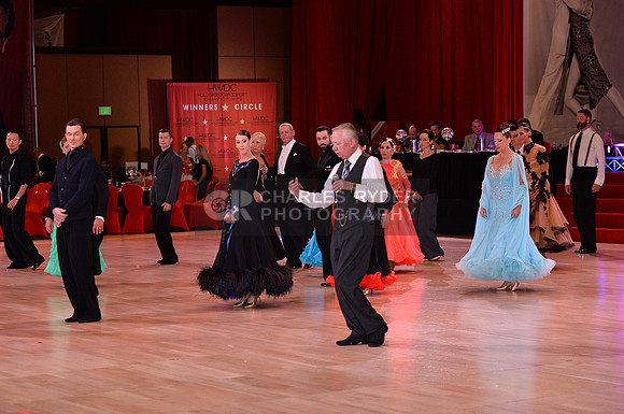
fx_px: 1592
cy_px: 207
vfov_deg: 14.8
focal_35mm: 92
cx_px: 312
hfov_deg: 22.2
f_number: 5
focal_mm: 92
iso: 1600
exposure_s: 1/250
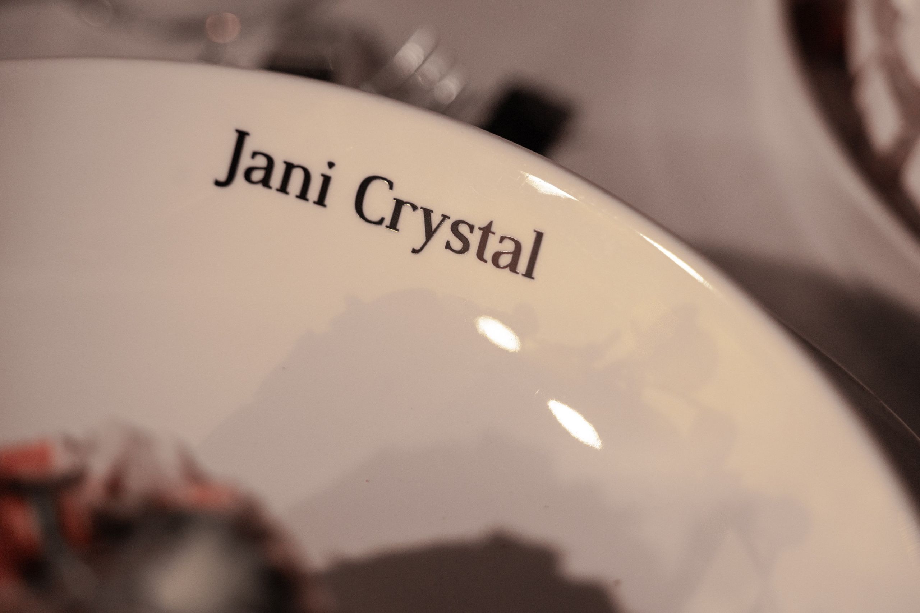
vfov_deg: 17.7
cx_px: 460
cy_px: 306
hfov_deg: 26.2
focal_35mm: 77
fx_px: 1974
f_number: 3.2
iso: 500
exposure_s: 1/50
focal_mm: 75
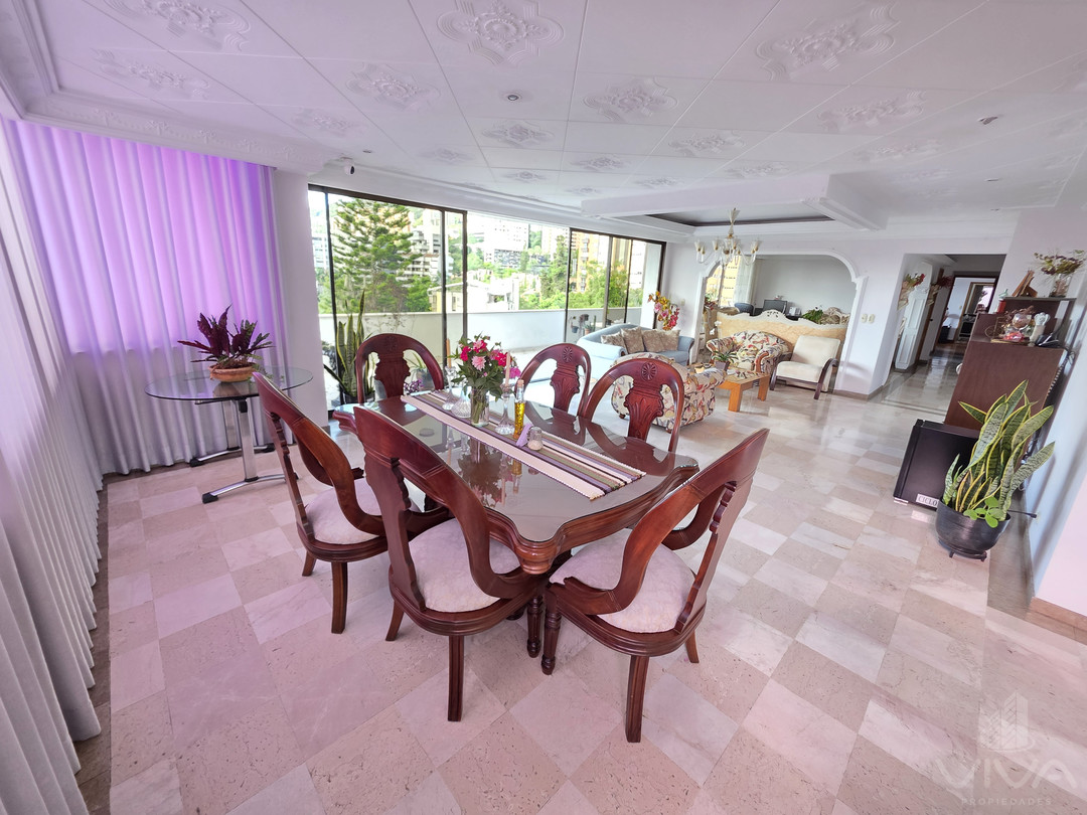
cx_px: 544
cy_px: 408
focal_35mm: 13
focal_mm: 2.2
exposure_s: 1/60
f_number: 1.9
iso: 200
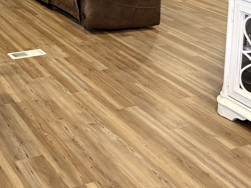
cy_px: -57
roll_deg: -1.1
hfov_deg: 28.5
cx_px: 58
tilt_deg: -6.8
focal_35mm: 67
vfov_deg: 20.1
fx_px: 486
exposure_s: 1/60
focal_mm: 6.76
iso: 250
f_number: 1.78
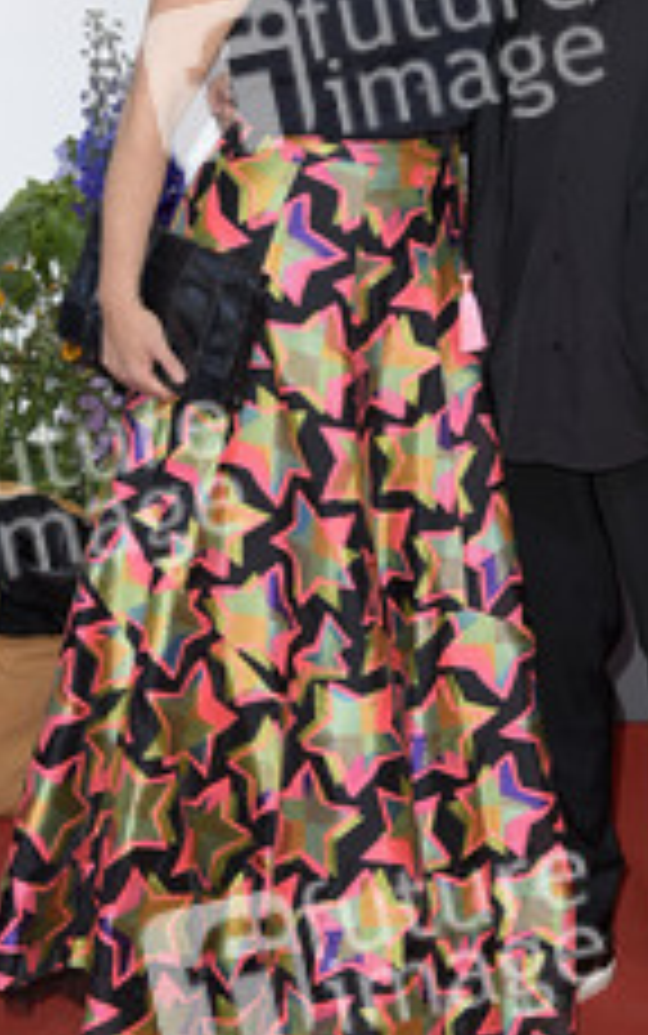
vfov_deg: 20.8
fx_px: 2794
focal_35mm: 99
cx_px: 504
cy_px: 284
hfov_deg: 13.2
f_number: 6.3
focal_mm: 56
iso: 640
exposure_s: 1/250
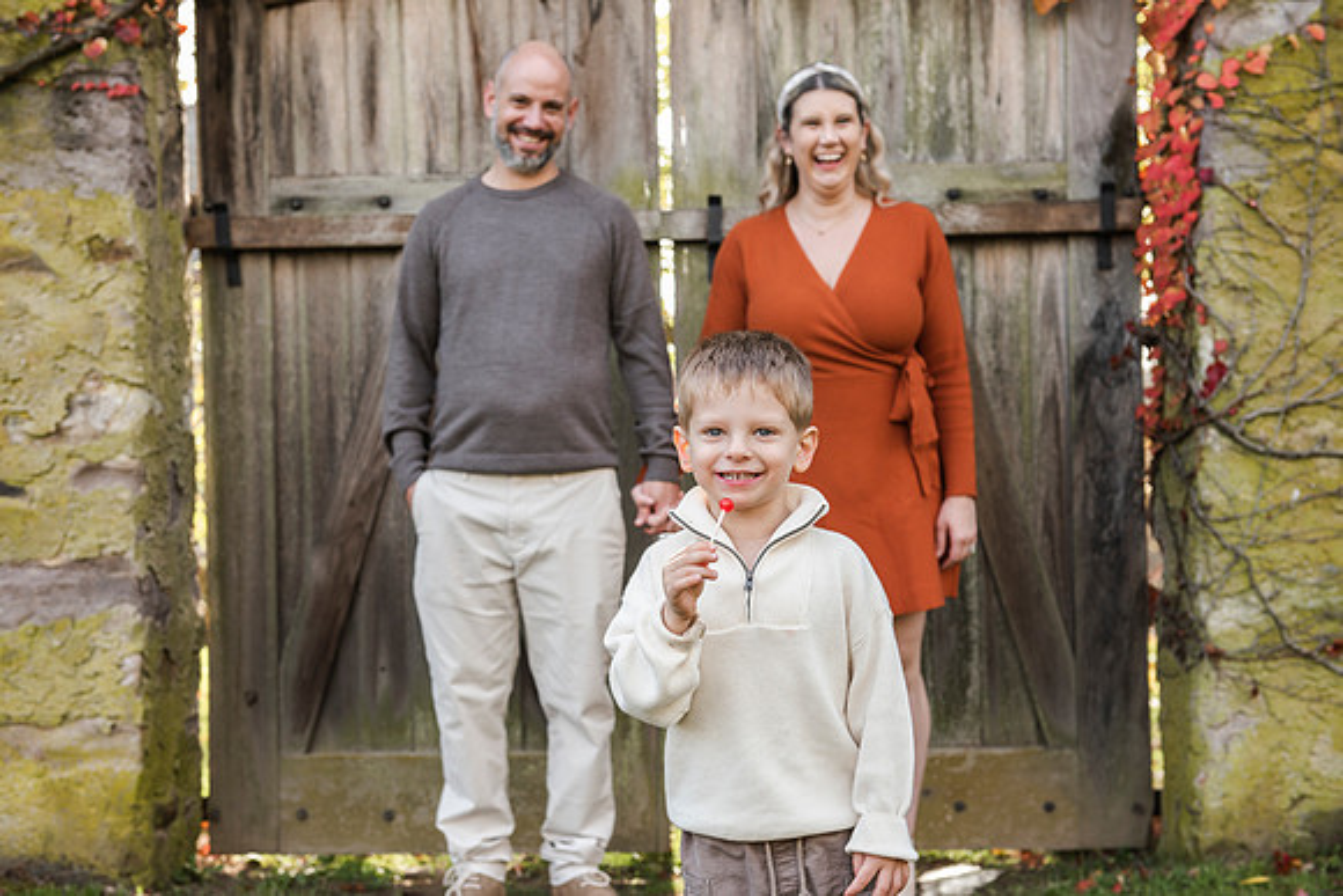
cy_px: 447
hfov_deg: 35.5
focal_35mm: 56
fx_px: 2100
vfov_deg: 24.1
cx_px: 662
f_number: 4.5
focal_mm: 55
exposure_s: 1/200
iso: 400
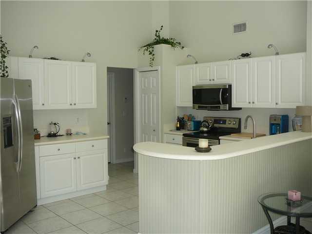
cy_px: 117
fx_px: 315
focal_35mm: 35
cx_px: 156
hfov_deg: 52.6
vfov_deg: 40.7
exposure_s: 1/30
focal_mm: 5.2
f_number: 2.8
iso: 100
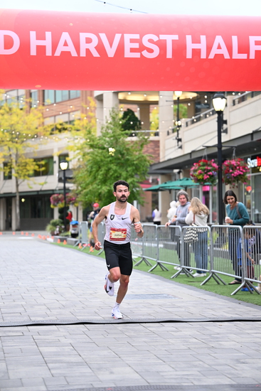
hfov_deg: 16.9
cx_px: 130
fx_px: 880
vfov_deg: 25.1
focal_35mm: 81
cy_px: 196
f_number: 2.8
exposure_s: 1/800
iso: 1600
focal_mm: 81
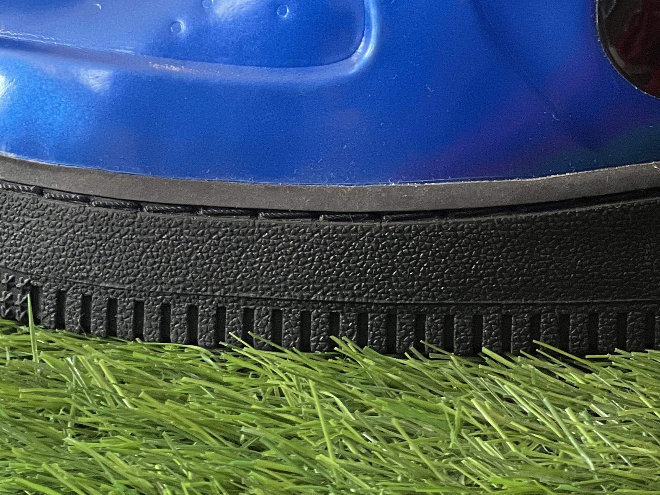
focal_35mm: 192
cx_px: 632
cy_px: -73
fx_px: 3661
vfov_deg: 7.7
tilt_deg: -17.5
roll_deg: -1.3
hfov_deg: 10.2
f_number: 2.8
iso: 125
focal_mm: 9
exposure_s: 1/60
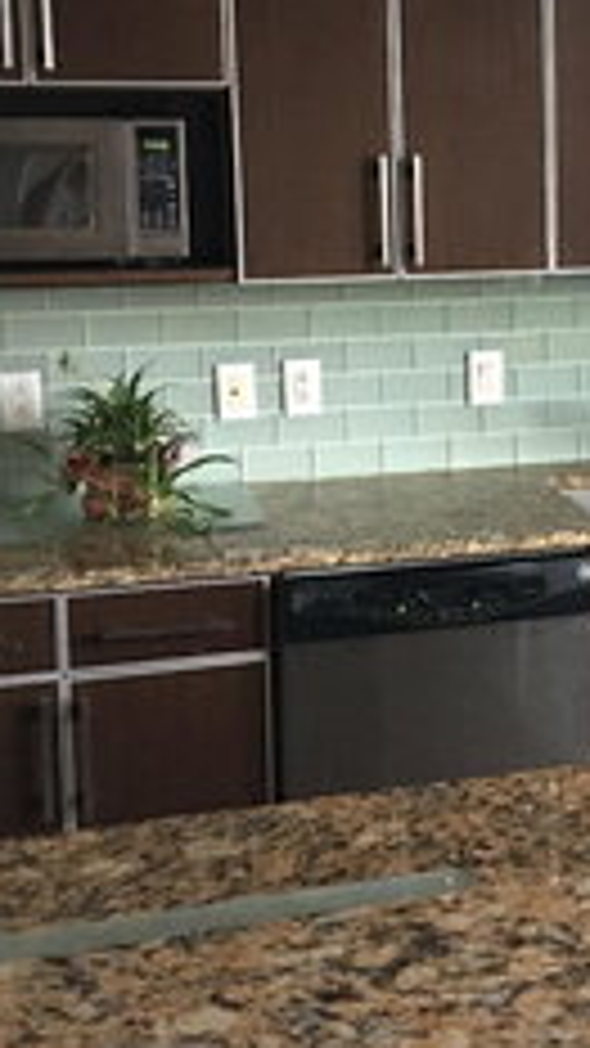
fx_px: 1614
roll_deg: +0.3
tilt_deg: -6.1
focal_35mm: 58
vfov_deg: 35.7
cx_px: 633
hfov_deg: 19.9
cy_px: 346
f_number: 2.2
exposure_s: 1/4
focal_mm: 4.15
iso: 100
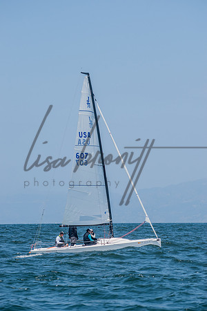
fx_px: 1320
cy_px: 156
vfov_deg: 13.4
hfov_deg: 9.0
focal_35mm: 153
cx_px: 104
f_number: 8
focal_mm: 102
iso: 400
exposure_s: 1/1250
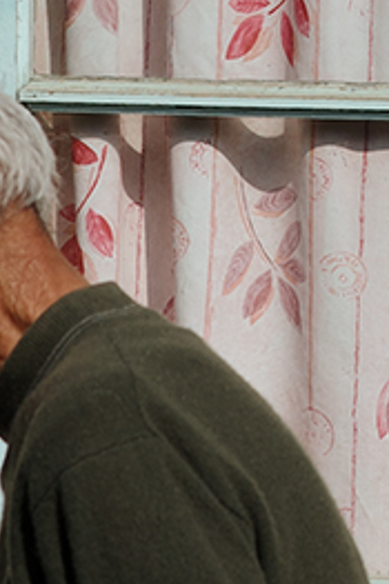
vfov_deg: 9.0
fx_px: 3700
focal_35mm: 228
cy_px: -47
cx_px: 776
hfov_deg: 5.9
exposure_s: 1/2500
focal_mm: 26
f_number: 2.8
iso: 100
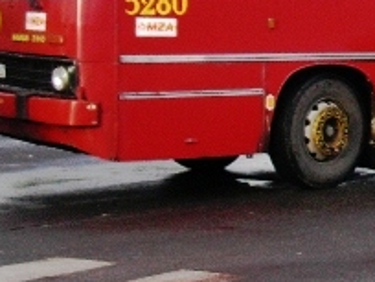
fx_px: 1571
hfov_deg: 12.9
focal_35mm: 145
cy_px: 0
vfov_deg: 10.2
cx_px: 572
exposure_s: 1/161
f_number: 2.7
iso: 70
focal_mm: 5.6
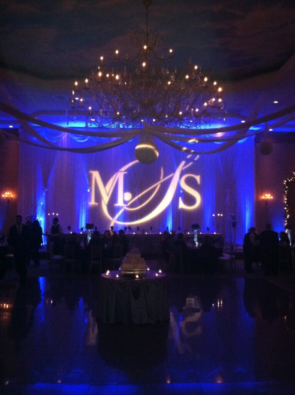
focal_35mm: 35
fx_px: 399
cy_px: 198
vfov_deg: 52.7
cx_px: 148
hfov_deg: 40.6
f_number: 2.8
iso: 640
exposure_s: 1/15
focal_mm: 3.85
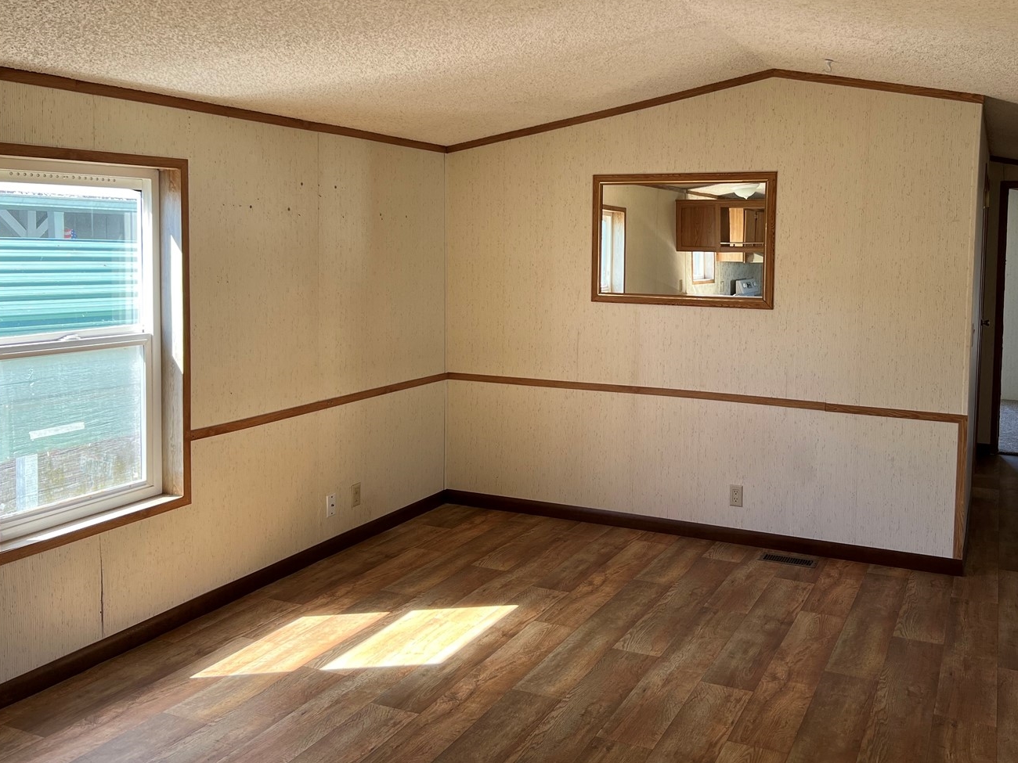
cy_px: 311
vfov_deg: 44.0
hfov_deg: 56.3
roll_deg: -0.8
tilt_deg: -3.0
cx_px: 618
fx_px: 941
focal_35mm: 32
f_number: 1.5
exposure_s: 1/165
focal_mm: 5.7
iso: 64
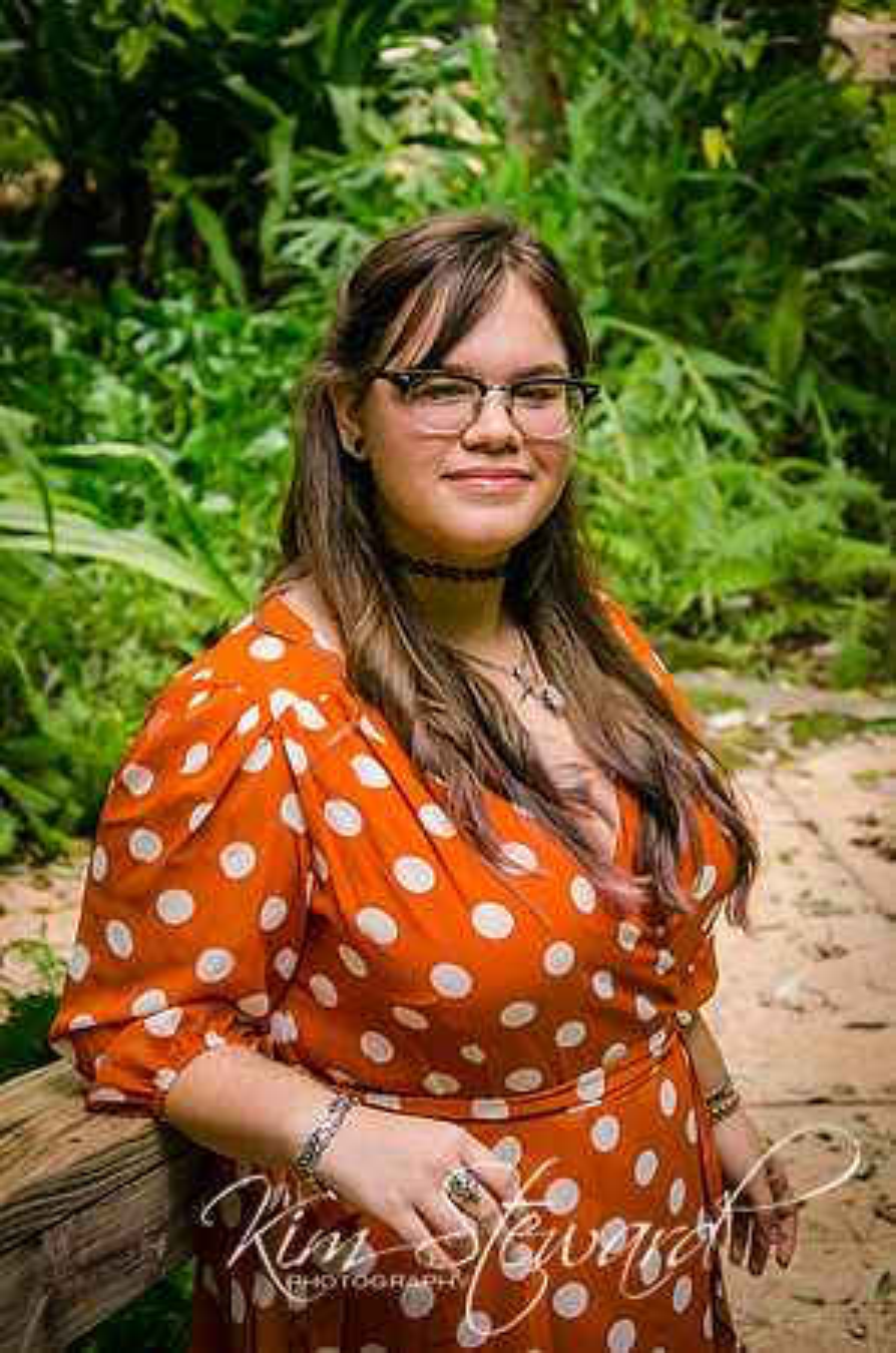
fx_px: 2925
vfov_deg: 26.0
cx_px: 448
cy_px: 676
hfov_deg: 17.4
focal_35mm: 78
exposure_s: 1/80
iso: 100
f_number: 5
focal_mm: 52
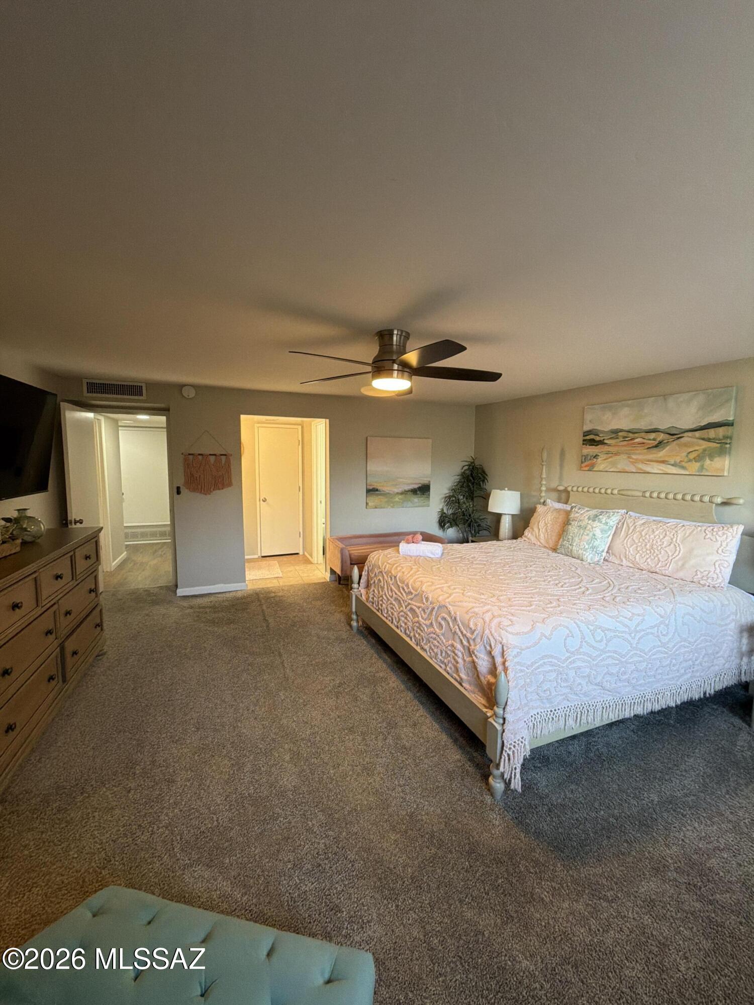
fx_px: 407
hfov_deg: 85.7
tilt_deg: -6.0
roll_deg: +0.1
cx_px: 377
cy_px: 502
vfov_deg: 102.1
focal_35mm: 14
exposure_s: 1/60
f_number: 2.2
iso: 250
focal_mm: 2.22
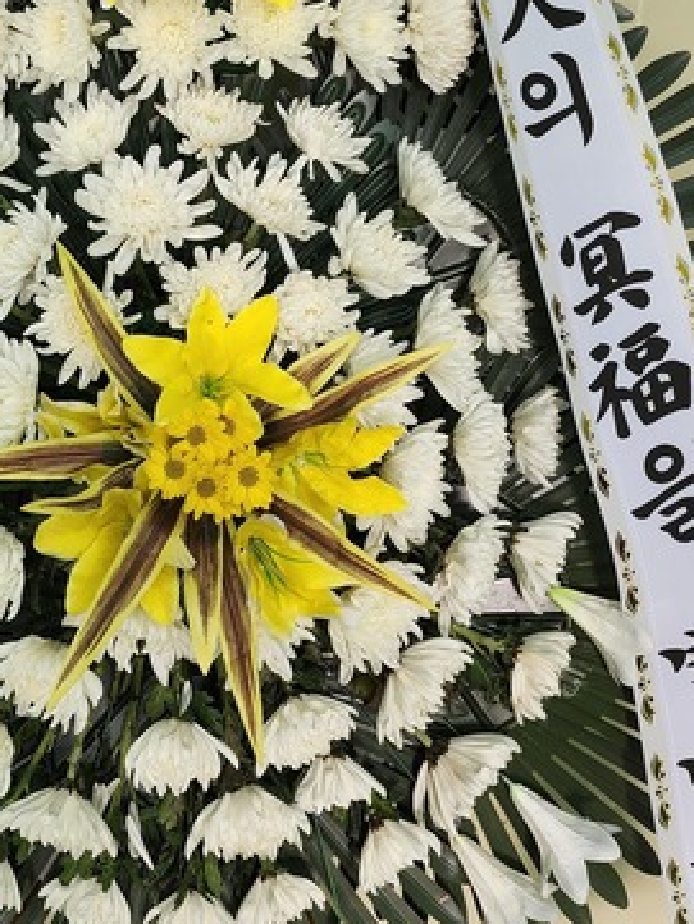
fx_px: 1362
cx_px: 133
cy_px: 108
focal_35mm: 51
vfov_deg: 35.5
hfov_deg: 28.0
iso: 64
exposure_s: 1/120
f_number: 1.8
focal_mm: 6.4
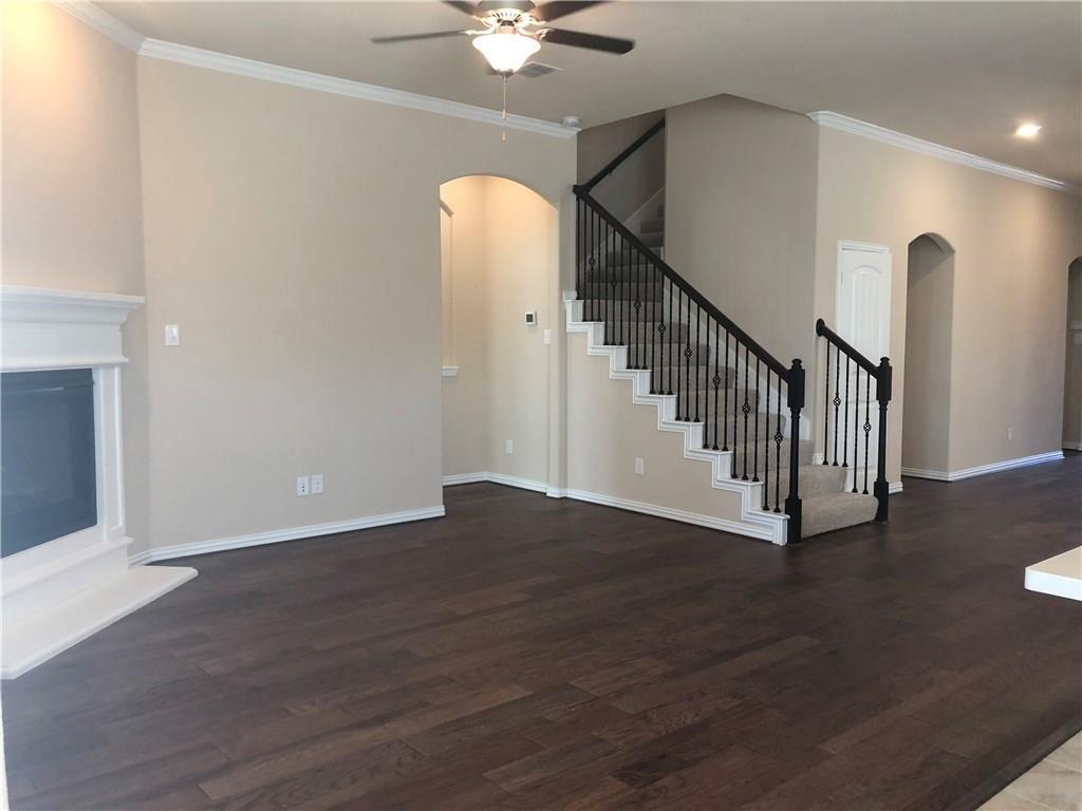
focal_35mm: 28
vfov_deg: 49.7
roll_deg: +1.2
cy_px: 406
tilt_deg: -3.8
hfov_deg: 63.4
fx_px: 875
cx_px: 541
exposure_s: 1/30
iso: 40
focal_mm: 4
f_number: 1.8
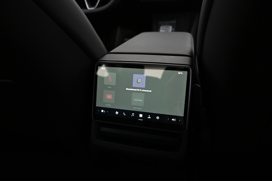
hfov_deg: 73.7
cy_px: 90
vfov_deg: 53.1
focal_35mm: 24
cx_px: 136
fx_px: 181
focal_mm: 16
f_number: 3.5
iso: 1600
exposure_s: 1/25
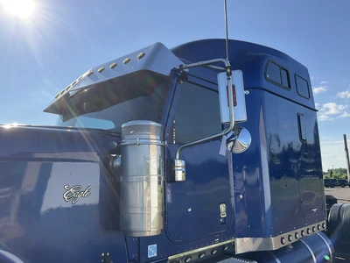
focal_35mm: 29
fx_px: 293
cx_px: 175
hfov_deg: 61.7
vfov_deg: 48.2
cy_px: 132
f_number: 1.8
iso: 25
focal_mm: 3
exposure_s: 1/1451
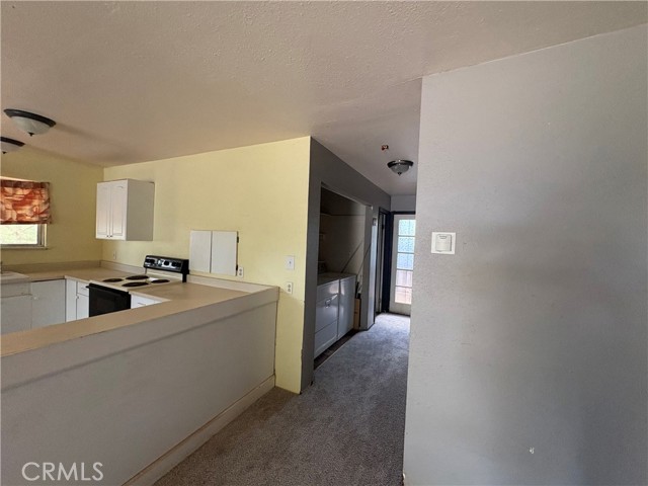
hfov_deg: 102.1
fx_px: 262
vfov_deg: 85.7
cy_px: 243
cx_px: 324
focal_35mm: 14
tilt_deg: -0.5
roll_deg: -2.1
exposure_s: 1/60
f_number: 2.2
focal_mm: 2.22
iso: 320
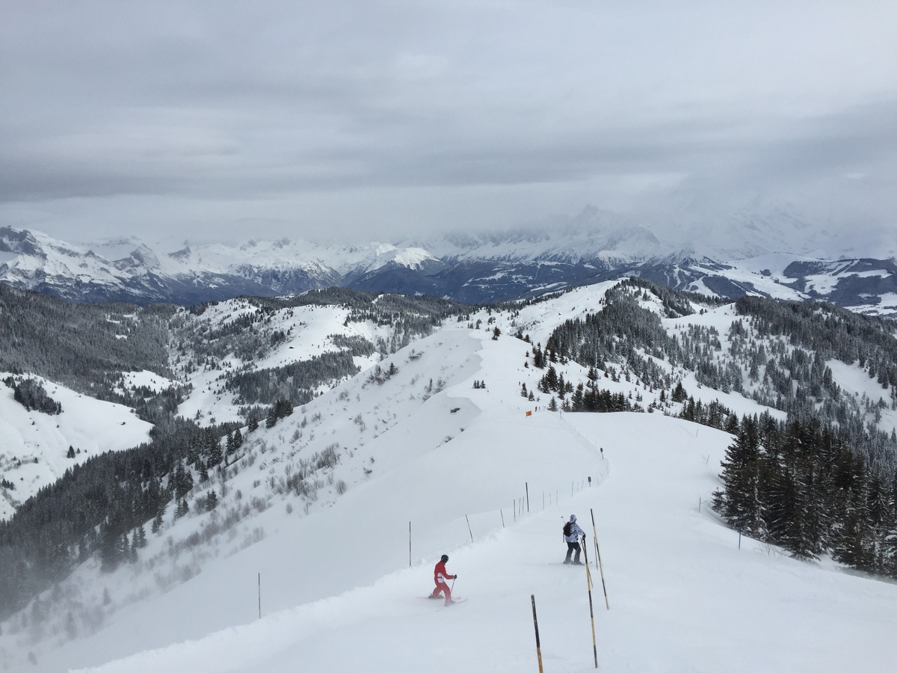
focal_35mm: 29
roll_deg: +1.2
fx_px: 751
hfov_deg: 61.7
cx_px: 448
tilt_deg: -6.0
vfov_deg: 48.2
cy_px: 336
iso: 32
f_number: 2.2
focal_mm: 4.15
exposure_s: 1/6623
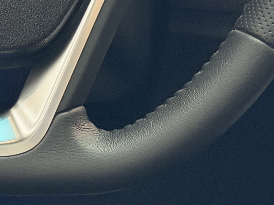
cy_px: -11
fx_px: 1163
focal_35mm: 147
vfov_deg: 10.0
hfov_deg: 13.3
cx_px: 11
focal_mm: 6.76
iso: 500
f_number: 1.78
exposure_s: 1/35
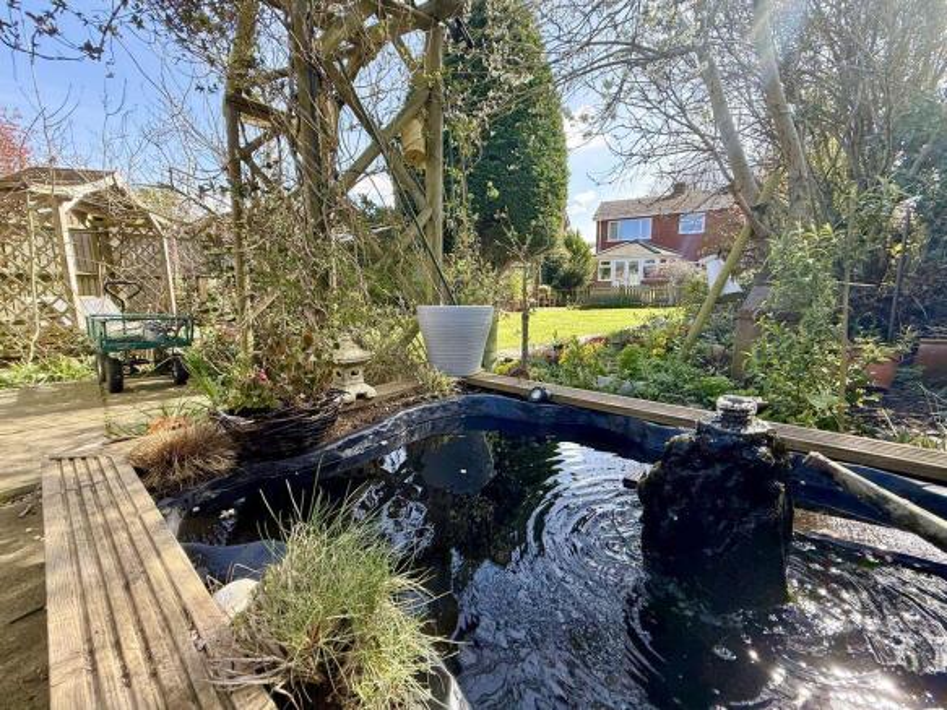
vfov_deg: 85.7
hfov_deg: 102.1
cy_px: 355
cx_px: 474
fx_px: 383
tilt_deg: -8.2
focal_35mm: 14
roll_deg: +0.6
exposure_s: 1/289
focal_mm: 2.22
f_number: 2.2
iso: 64
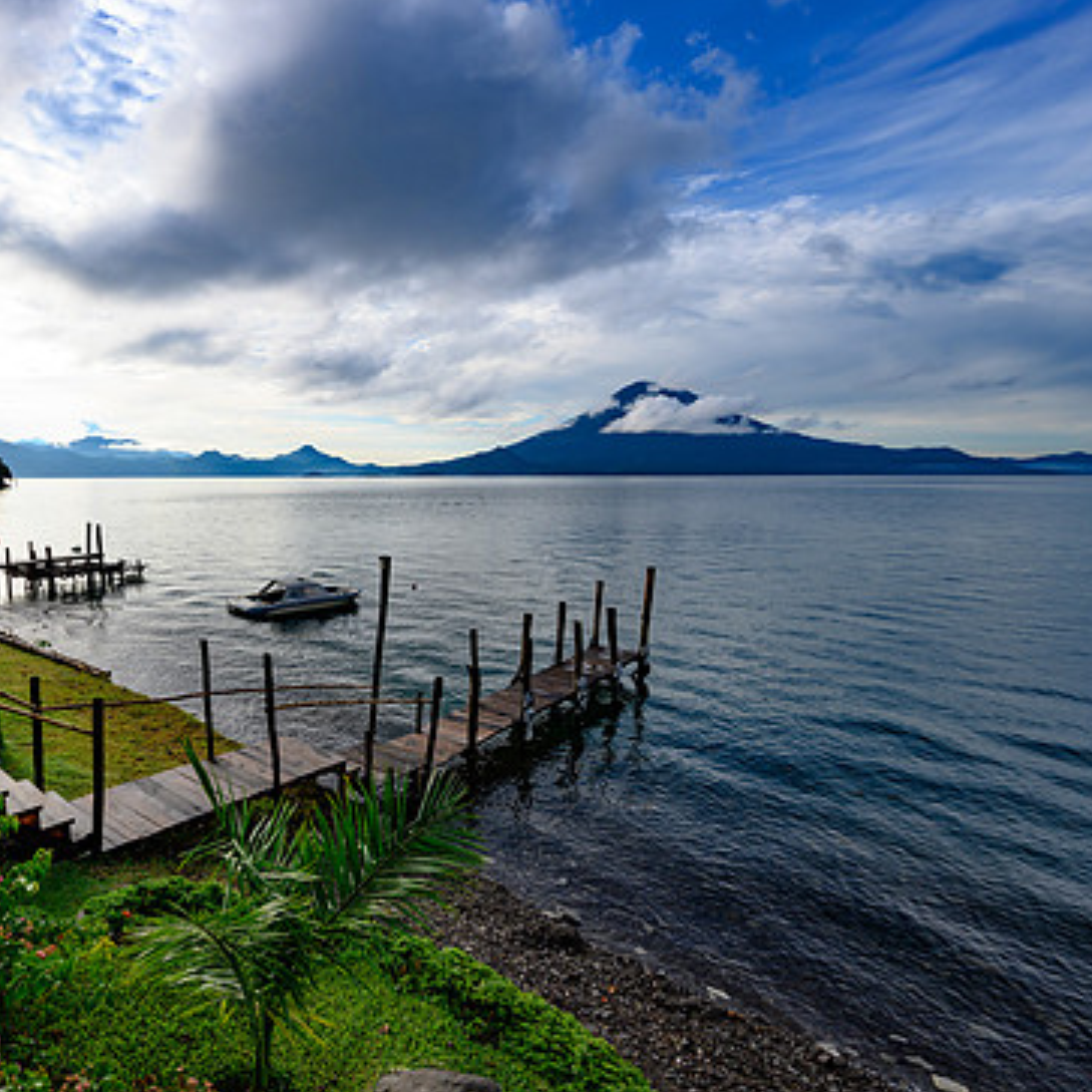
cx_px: 292
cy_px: 573
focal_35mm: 19
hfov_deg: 73.0
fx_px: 678
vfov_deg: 77.6
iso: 125
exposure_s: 1/80
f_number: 13
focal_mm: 14
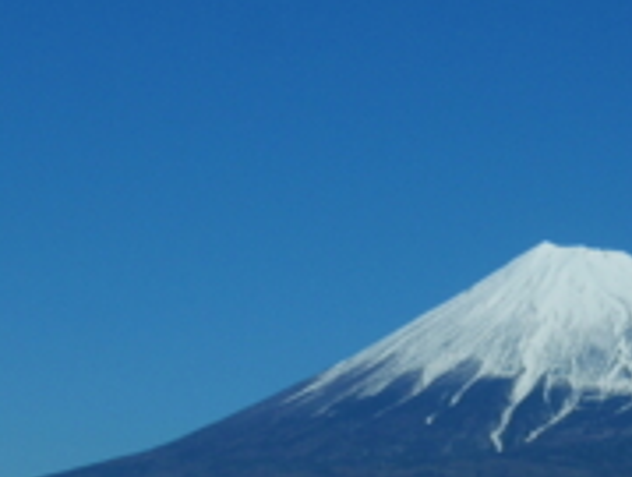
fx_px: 3183
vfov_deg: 8.5
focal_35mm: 174
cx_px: 604
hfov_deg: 11.2
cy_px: 525
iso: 200
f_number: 11
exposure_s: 1/400
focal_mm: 26
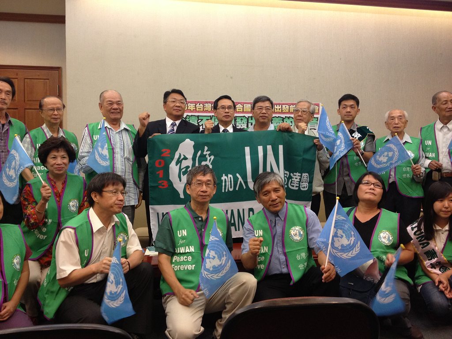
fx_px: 457
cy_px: 170
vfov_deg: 40.7
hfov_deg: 52.6
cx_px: 226
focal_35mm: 35
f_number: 2.4
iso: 160
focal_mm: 4.28
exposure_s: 1/20
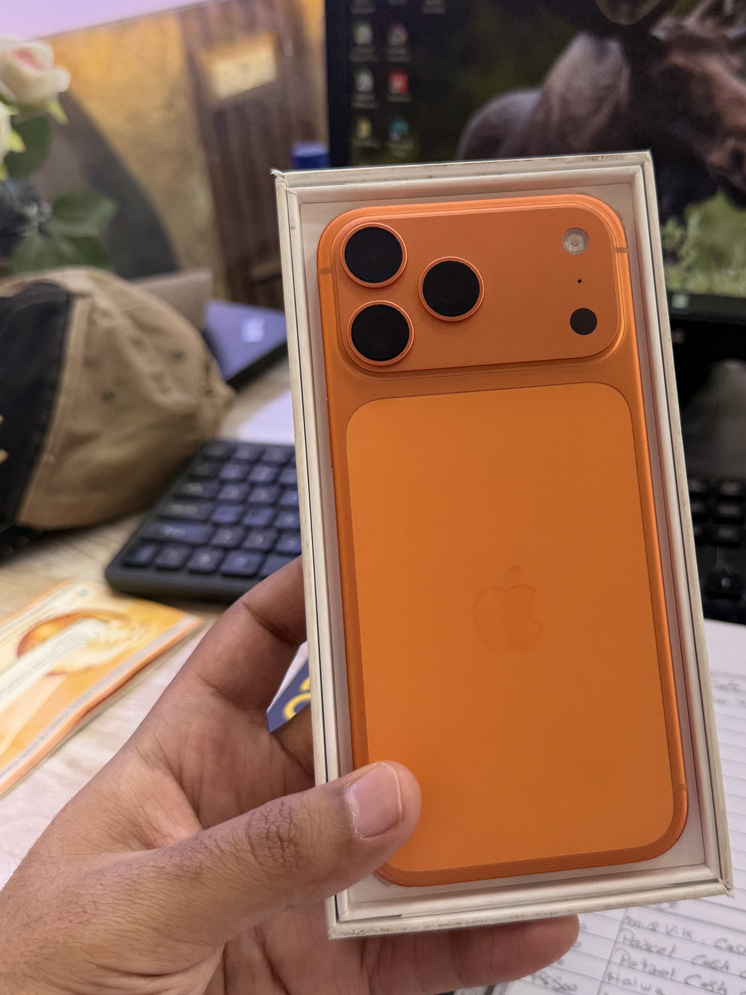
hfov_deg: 41.2
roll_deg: +2.8
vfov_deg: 53.9
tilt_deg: -30.6
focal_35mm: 34
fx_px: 977
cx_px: 509
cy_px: 459
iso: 80
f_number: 1.78
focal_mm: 6.76
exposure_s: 1/100
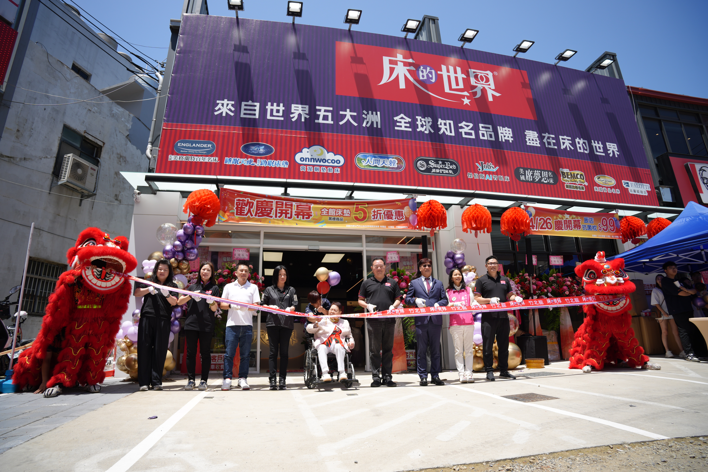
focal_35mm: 20
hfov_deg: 84.0
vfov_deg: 61.9
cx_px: 354
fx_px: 393
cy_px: 236
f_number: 5.6
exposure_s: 1/400
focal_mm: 20
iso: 100
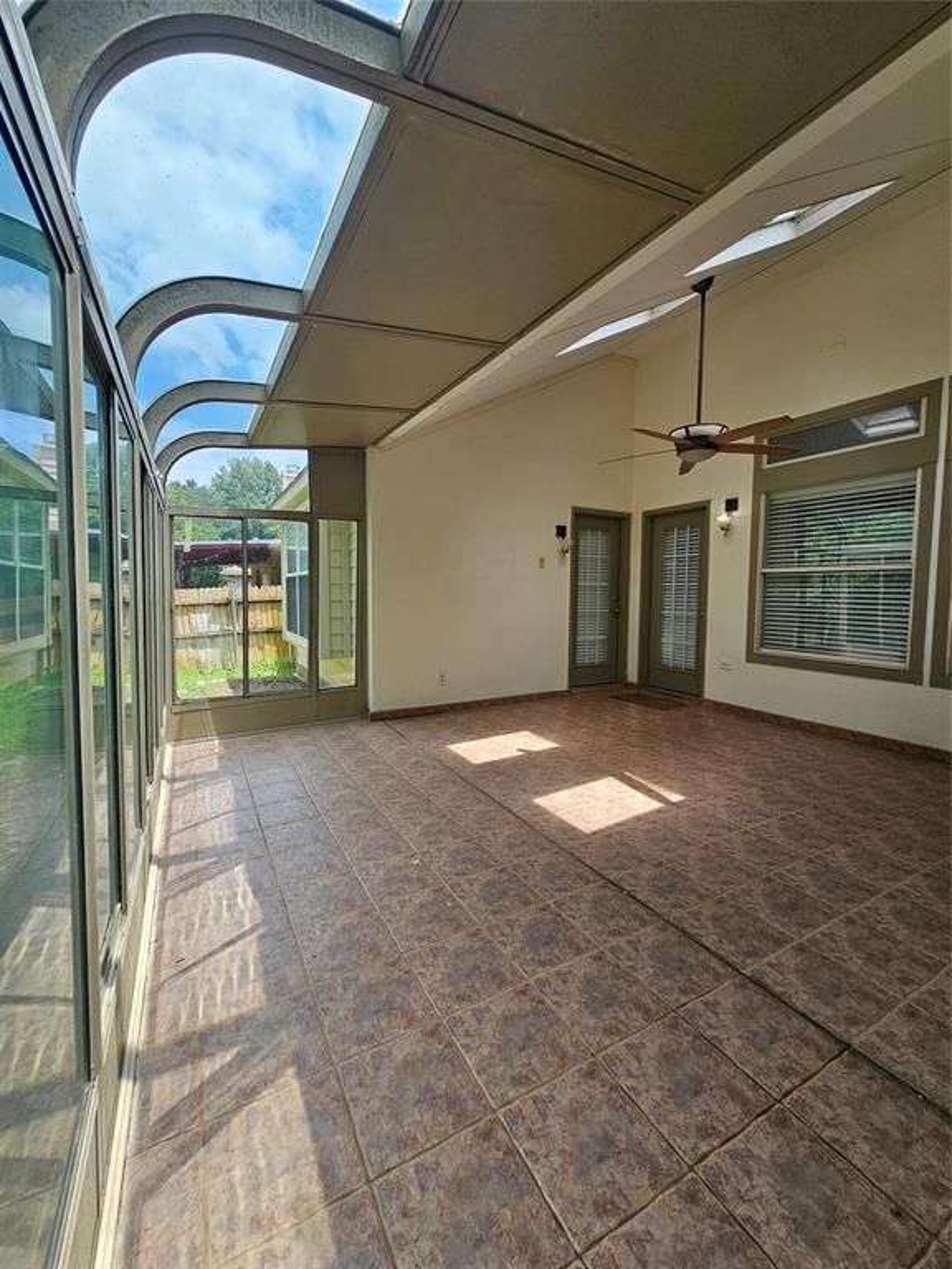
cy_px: 634
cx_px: 476
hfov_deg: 89.9
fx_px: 477
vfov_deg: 106.2
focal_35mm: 13
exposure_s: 1/538
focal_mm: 2.2
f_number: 2.2
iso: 50
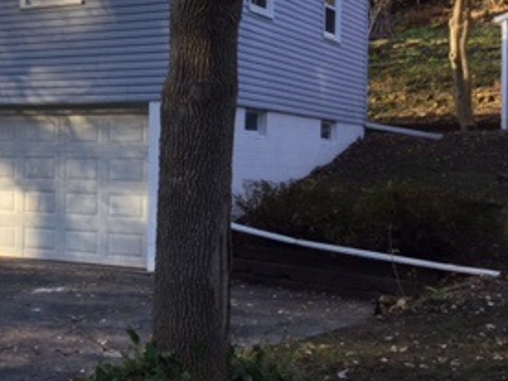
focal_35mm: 72
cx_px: -74
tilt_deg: +2.3
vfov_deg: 20.4
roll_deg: -1.4
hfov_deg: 24.8
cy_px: 131
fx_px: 1057
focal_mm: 3.3
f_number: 2.4
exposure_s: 1/120
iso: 32
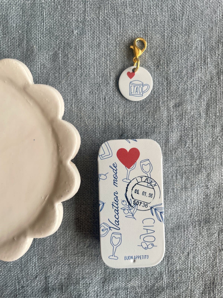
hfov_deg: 53.1
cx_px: 112
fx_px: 223
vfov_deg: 67.3
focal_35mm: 26
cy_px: 149
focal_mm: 4.2
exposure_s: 1/274
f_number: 1.6
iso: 32
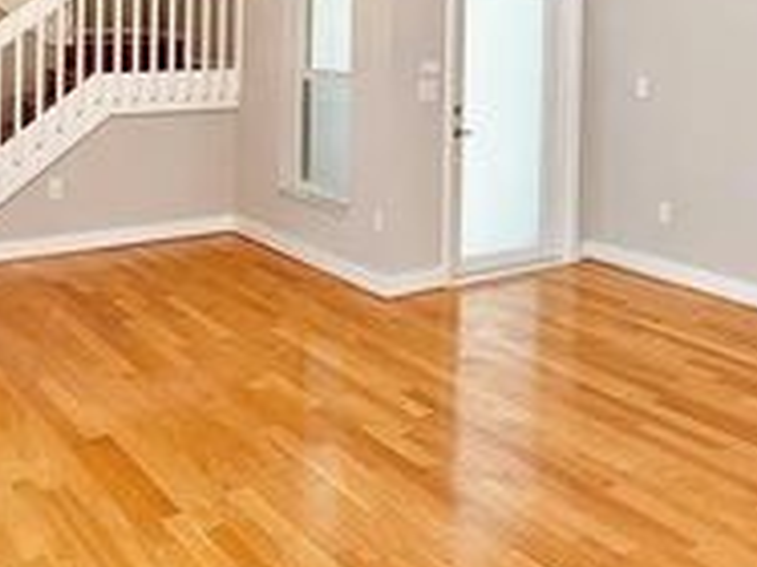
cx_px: 498
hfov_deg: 39.3
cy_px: 4
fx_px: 1049
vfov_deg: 28.4
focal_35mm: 48
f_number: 2.2
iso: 64
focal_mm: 2.22
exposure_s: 1/120
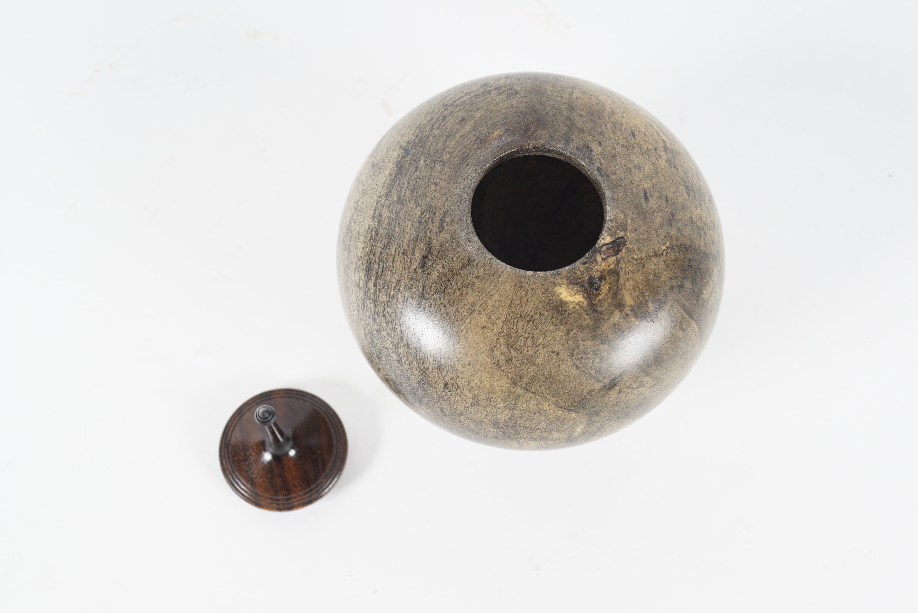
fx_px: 1148
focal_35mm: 45
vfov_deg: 29.9
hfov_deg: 43.6
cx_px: 459
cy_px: 306
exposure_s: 1/125
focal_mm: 30
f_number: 13
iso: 100
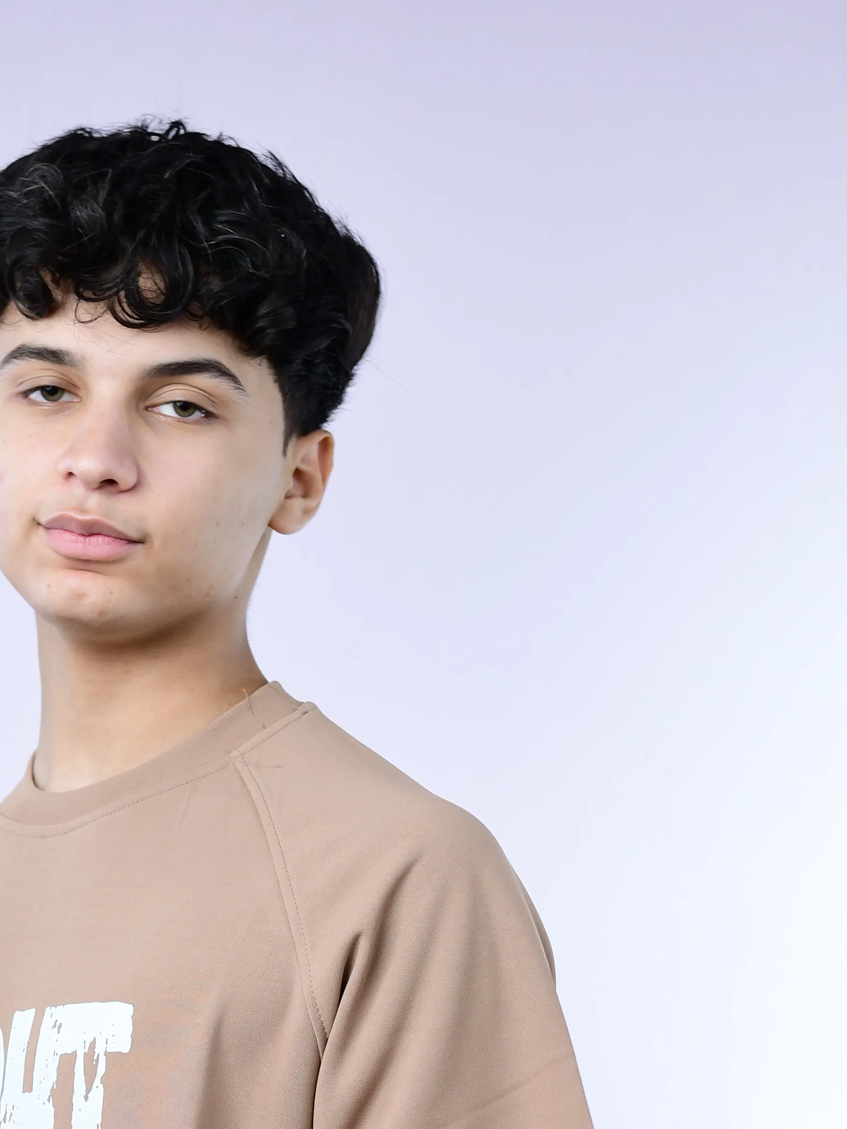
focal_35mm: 116
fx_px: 3785
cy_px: 1032
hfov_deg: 12.7
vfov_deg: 16.7
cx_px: 149
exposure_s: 1/100
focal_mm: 35
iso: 250
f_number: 3.2
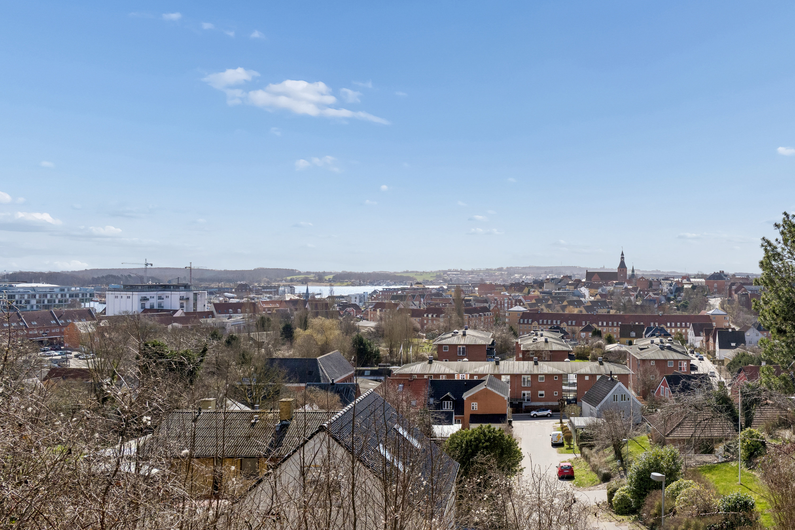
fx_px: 662
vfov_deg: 43.6
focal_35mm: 30
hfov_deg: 61.9
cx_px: 398
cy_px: 265
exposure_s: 1/1250
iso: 250
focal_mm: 20
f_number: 8
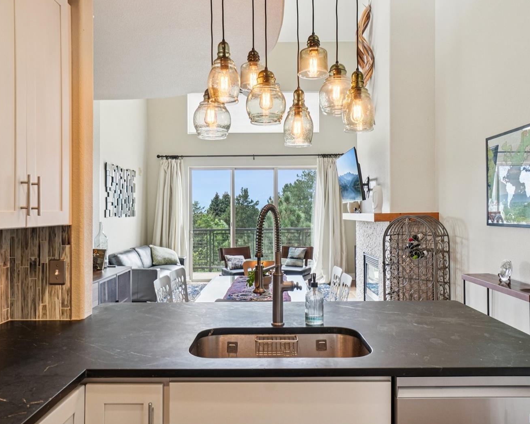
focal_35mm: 24
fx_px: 376
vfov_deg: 58.8
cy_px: 212
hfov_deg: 70.3
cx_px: 272
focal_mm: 14
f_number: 8
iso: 400
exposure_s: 1/40
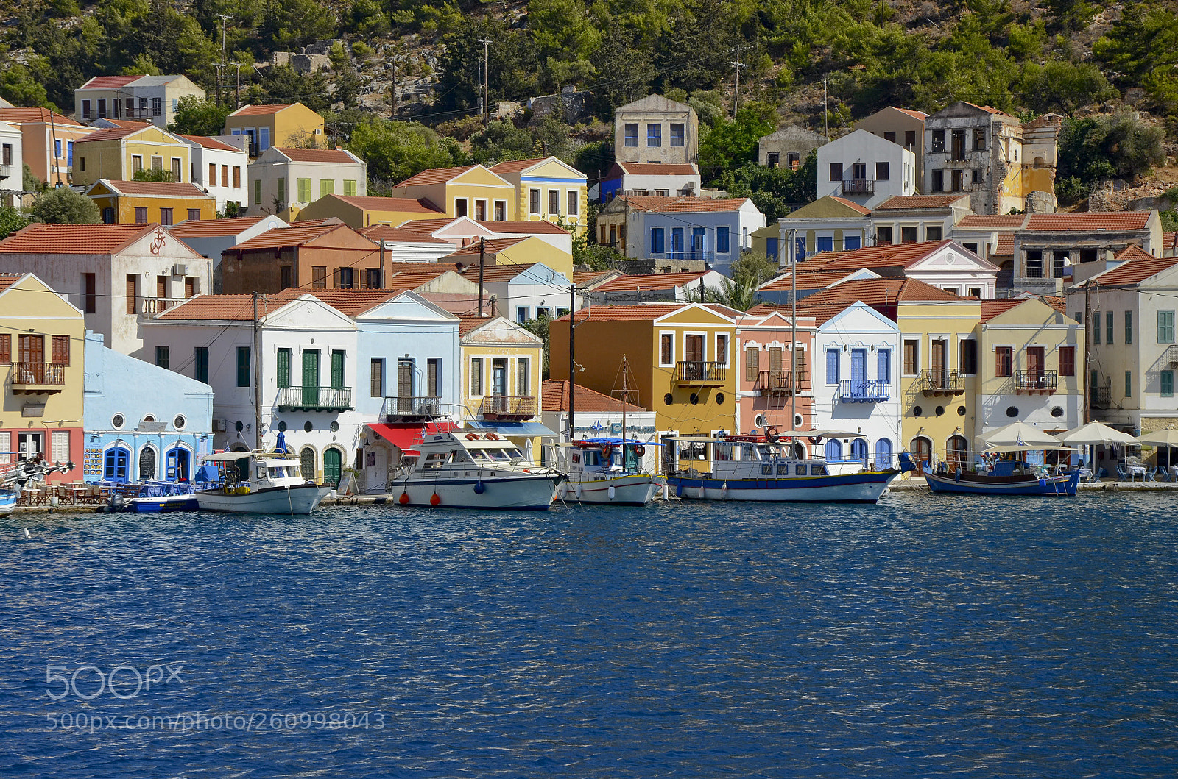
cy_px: 390
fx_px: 3673
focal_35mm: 112
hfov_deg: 18.2
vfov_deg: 12.1
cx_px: 589
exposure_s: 1/800
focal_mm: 75
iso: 200
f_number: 8
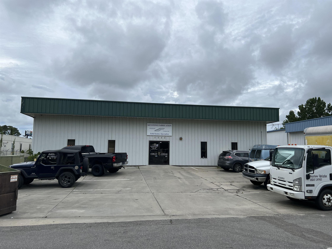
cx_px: 166
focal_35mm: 26
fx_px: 249
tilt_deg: +6.5
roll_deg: -1.3
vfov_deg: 53.1
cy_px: 124
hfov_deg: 67.3
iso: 50
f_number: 1.5
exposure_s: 1/5076
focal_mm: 5.7
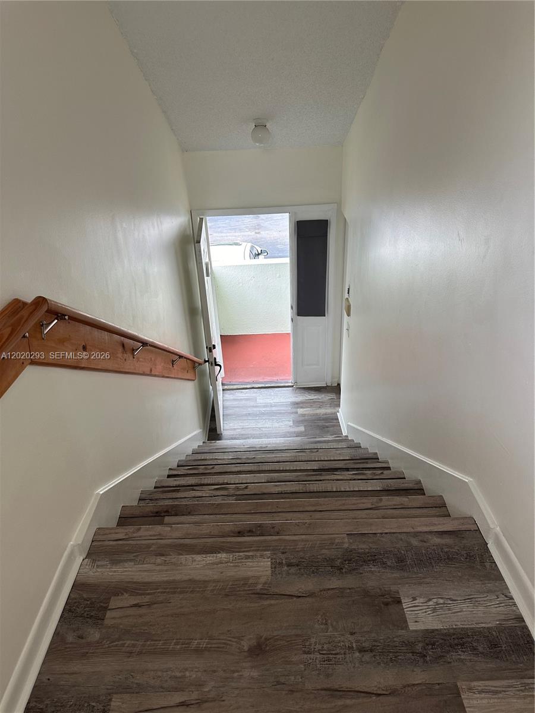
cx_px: 268
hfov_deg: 56.8
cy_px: 356
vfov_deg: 71.6
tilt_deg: -28.0
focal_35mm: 24
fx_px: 495
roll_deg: +2.8
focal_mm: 6.86
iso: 160
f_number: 1.78
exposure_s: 1/60
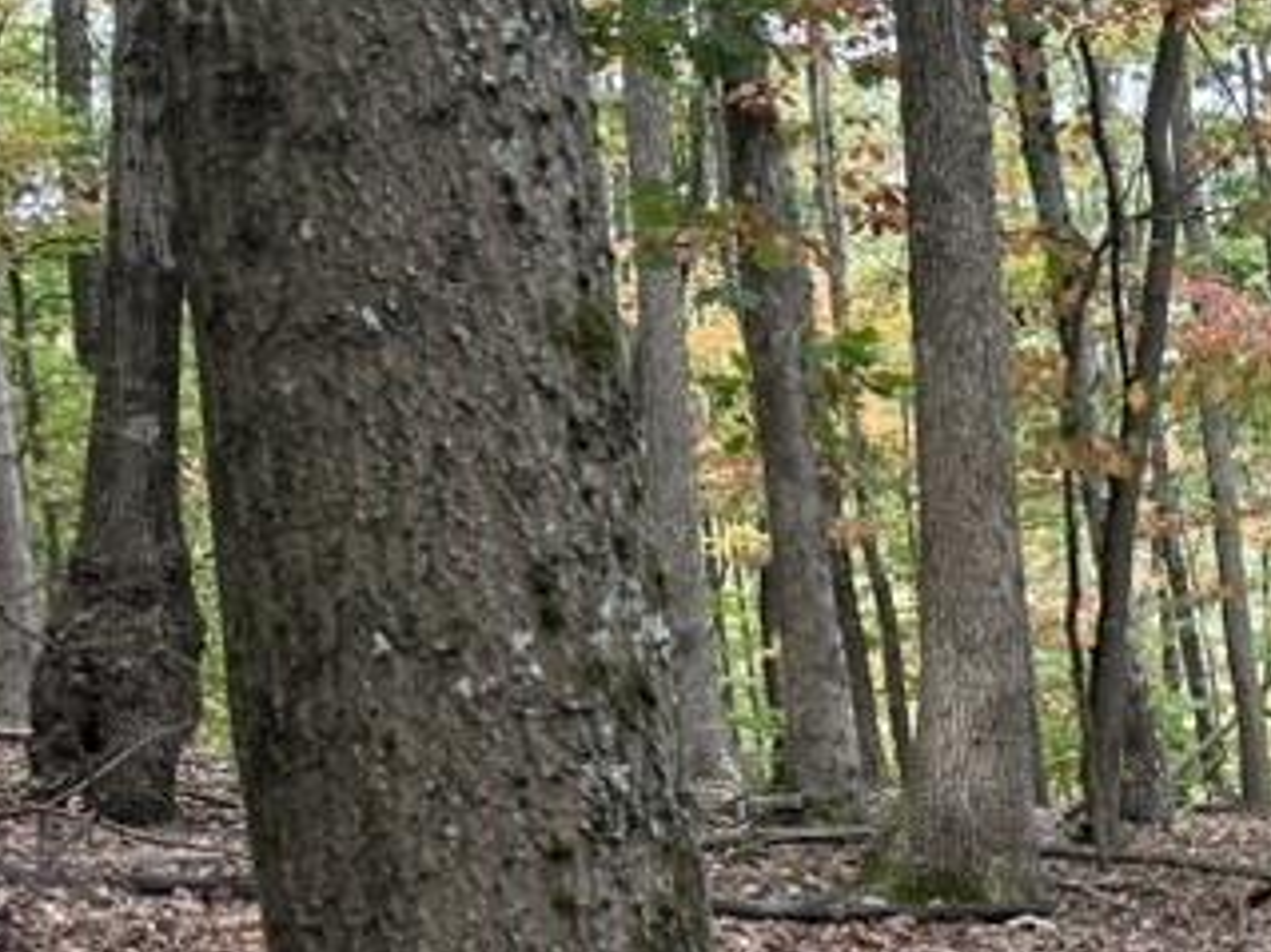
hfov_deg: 21.1
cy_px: 777
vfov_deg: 18.9
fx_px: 2826
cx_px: 1948
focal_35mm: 77
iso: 100
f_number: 1.78
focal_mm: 6.86
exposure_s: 1/140
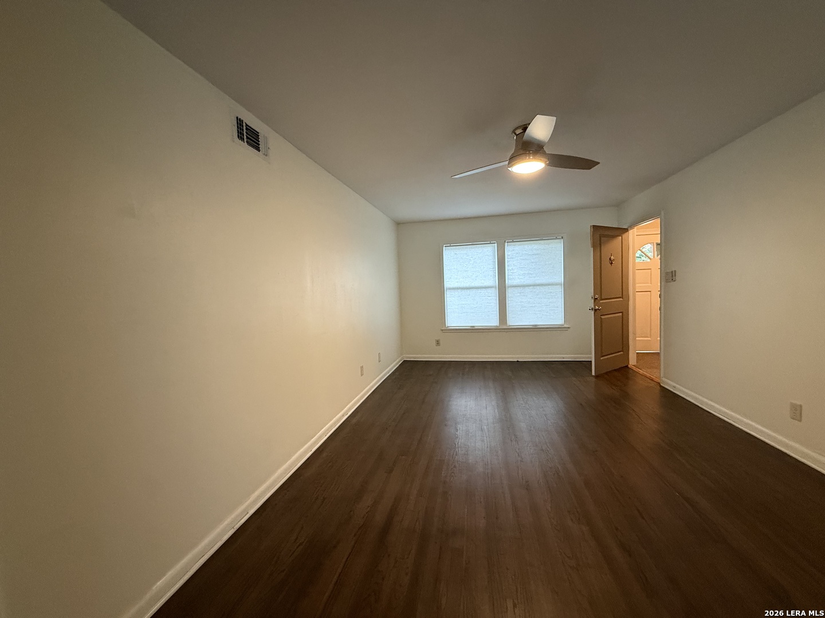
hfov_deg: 102.1
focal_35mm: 14
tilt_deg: -3.9
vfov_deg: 85.7
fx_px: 334
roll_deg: +1.5
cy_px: 309
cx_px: 412
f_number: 2.2
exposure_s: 1/60
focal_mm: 2.22
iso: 640
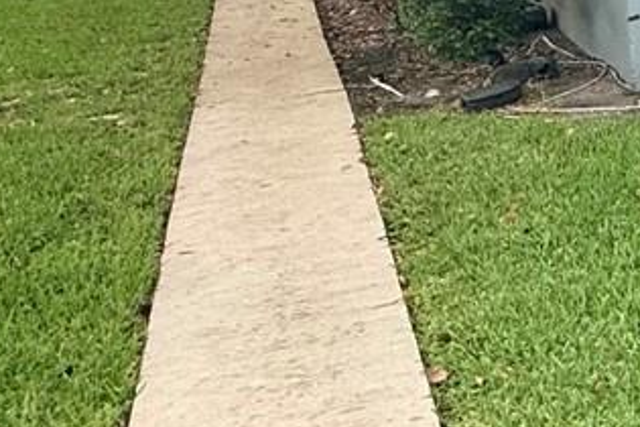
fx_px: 1315
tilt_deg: -2.0
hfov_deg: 17.1
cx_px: 1373
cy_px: -183
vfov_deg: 16.9
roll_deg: +1.3
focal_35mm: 74
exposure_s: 1/475
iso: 64
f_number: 2.2
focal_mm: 2.22
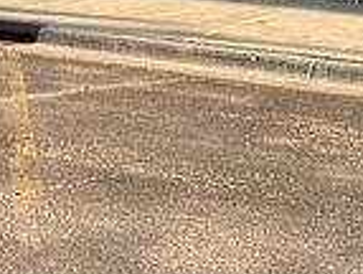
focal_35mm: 145
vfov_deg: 8.9
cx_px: 302
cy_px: -469
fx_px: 1524
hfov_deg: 13.5
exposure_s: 1/887
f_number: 1.5
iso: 50
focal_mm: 5.7
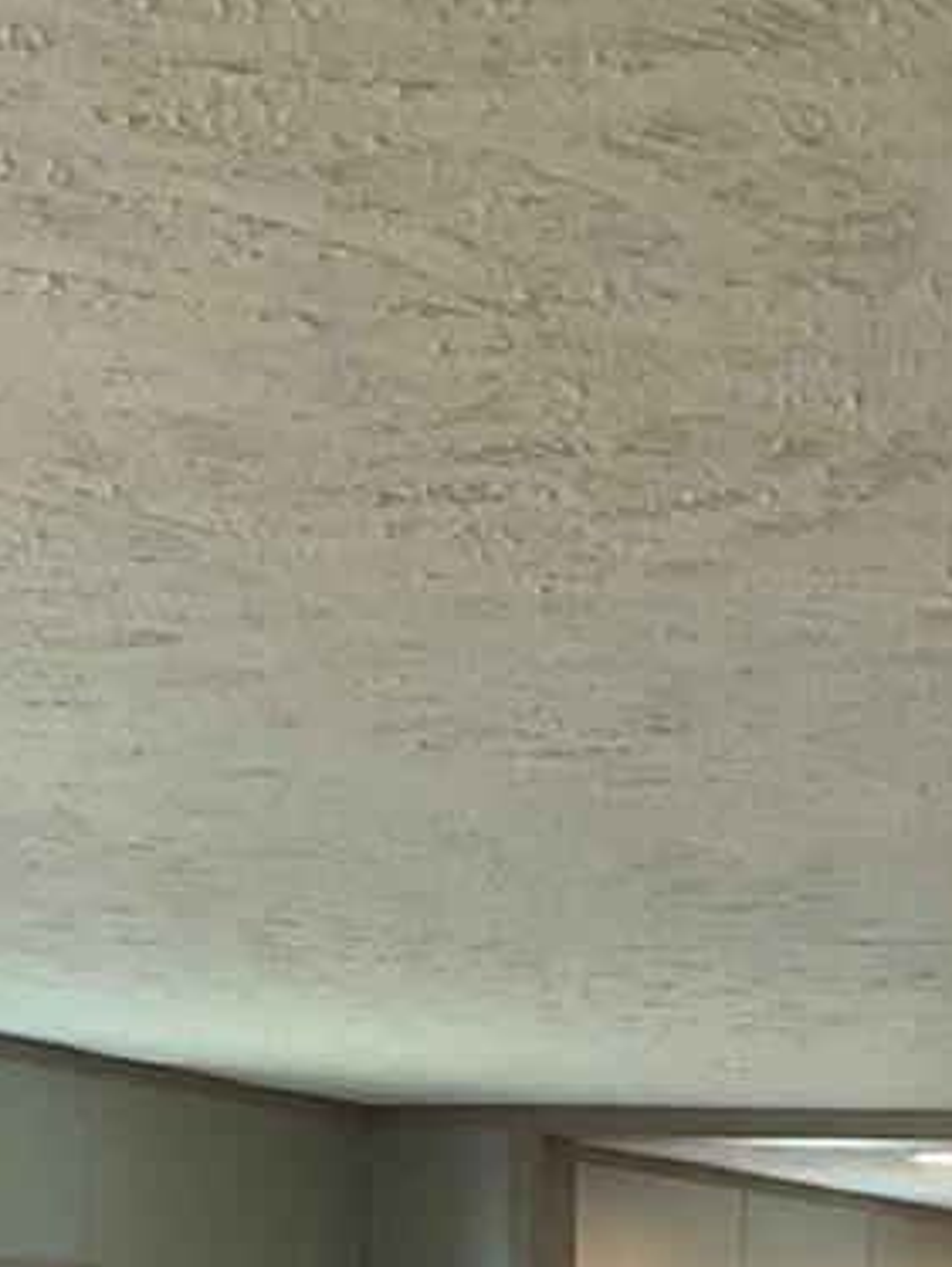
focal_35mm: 119
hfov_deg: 12.3
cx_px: 969
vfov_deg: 14.8
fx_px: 4359
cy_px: 2165
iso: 64
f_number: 1.8
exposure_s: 1/60
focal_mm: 3
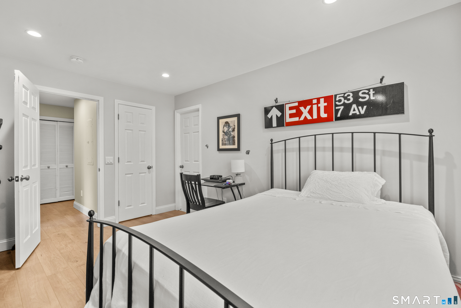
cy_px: 154
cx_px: 230
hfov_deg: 96.7
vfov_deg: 73.7
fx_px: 205
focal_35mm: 16
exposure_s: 1/5
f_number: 9
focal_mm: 16
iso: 200
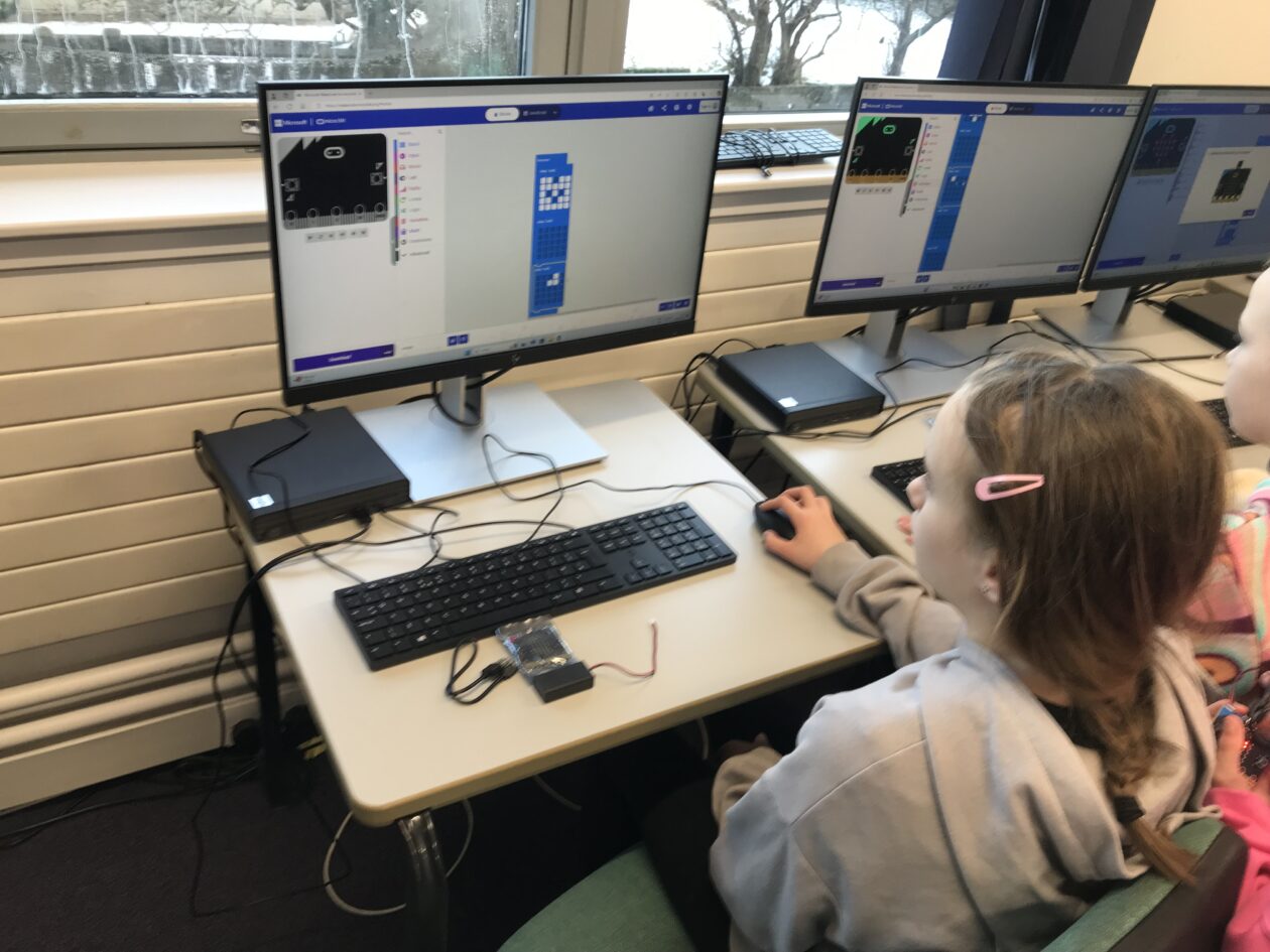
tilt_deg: -33.5
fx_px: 1027
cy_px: 476
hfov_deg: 63.4
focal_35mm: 28
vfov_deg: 49.7
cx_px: 635
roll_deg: -7.8
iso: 25
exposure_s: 1/50
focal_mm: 3.99
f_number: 1.8
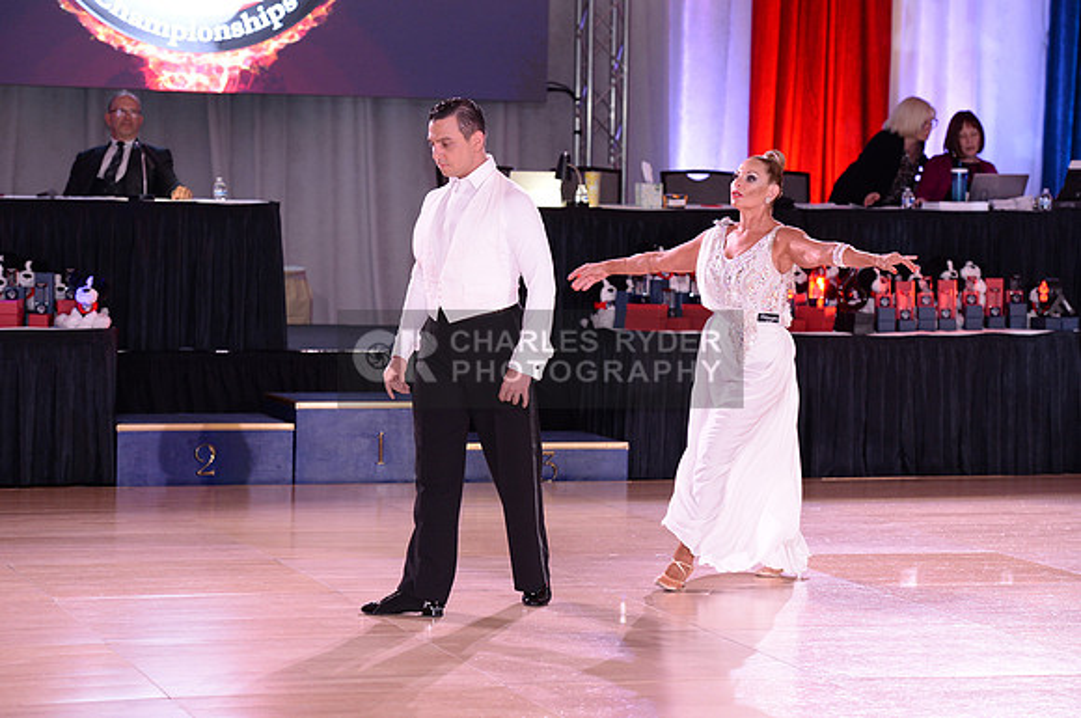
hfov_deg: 18.3
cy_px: 359
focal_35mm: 112
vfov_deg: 12.2
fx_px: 3358
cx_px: 540
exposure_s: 1/250
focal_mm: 112
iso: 1600
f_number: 4
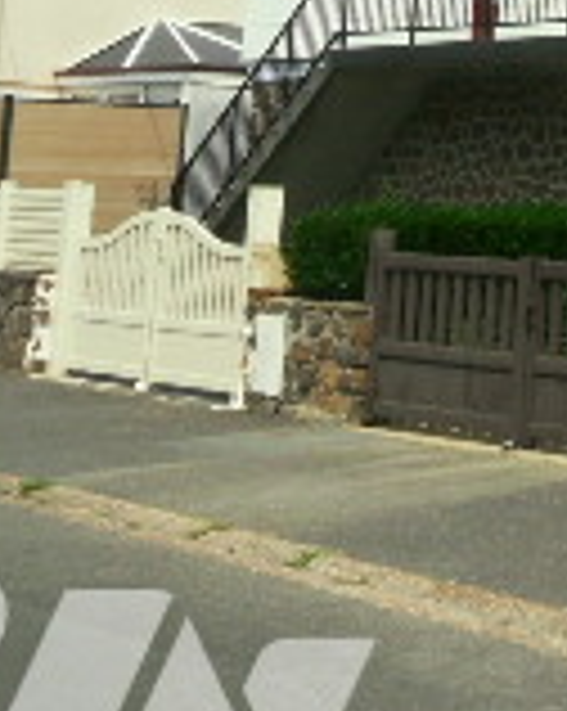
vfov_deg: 16.5
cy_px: -180
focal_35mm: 111
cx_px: 1246
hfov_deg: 11.9
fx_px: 2333
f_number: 4.8
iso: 80
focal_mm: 4.6
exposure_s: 1/750
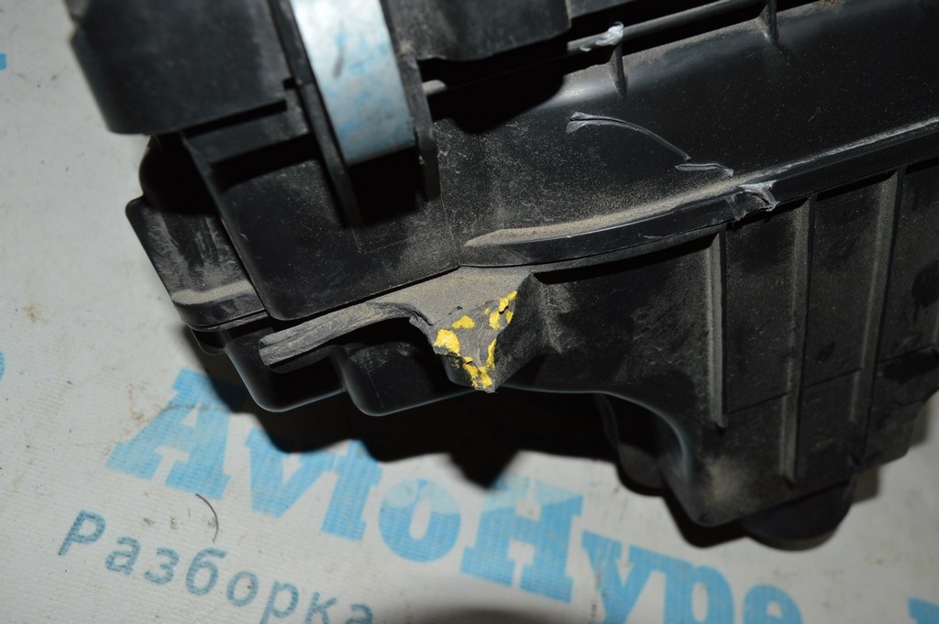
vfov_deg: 43.5
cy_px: 312
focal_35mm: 30
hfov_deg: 62.0
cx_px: 470
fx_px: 782
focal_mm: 20
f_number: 8
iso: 100
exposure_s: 1/60
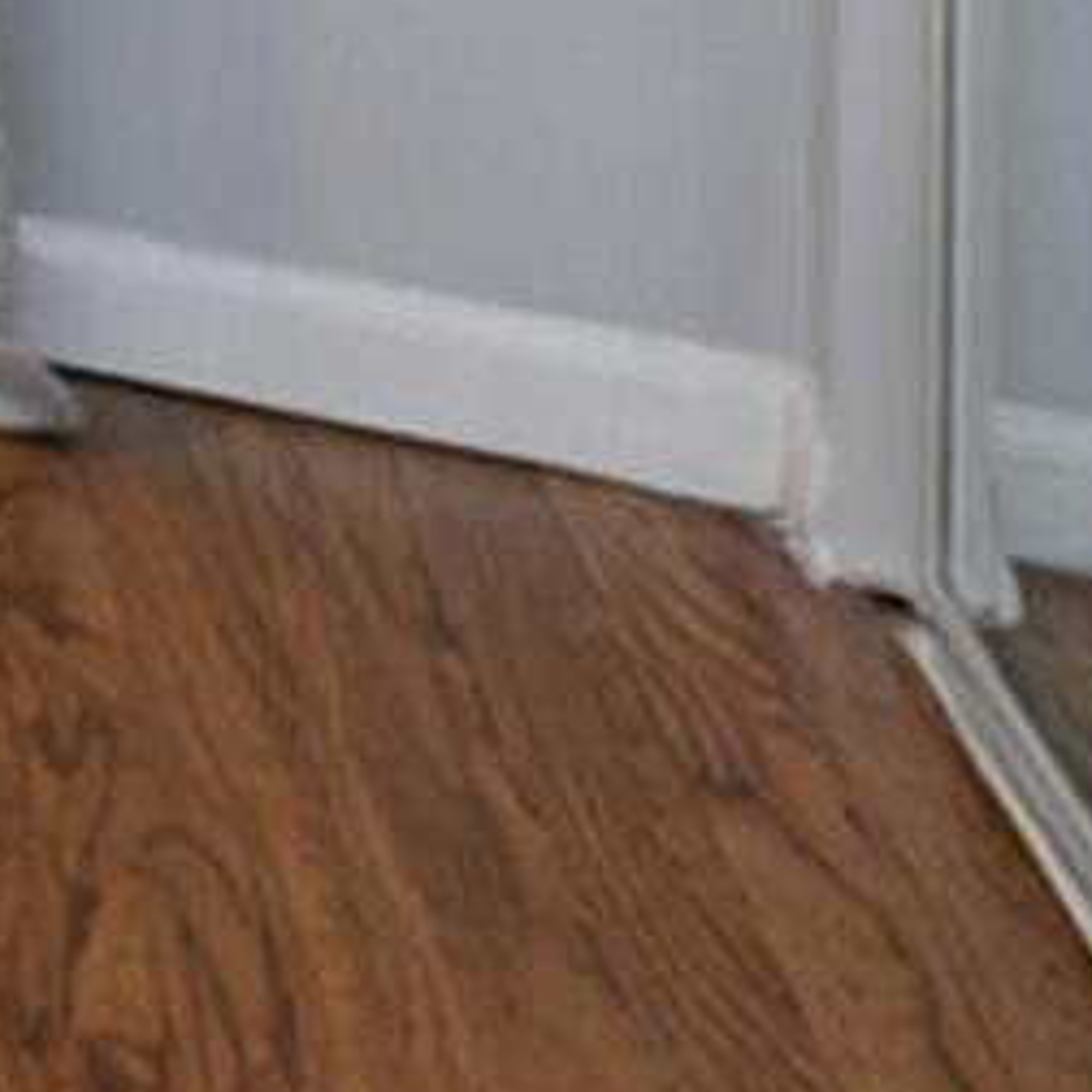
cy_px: -1814
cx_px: -3488
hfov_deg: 7.6
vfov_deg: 10.3
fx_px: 4925
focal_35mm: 138
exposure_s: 1/20
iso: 64
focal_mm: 16
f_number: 4
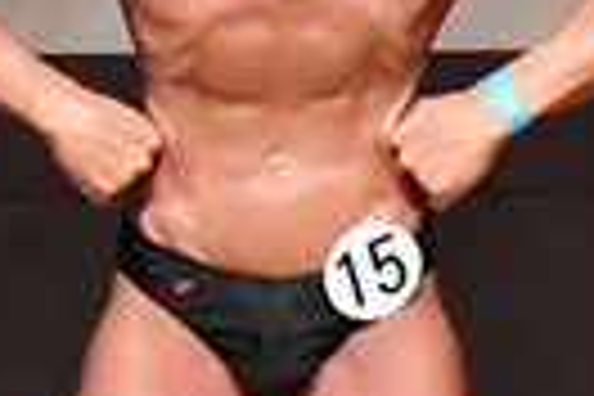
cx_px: 313
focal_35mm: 1317
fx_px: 21729
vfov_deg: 1.0
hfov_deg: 1.6
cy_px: 400
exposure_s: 1/400
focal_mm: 150
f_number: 5.6
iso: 12800
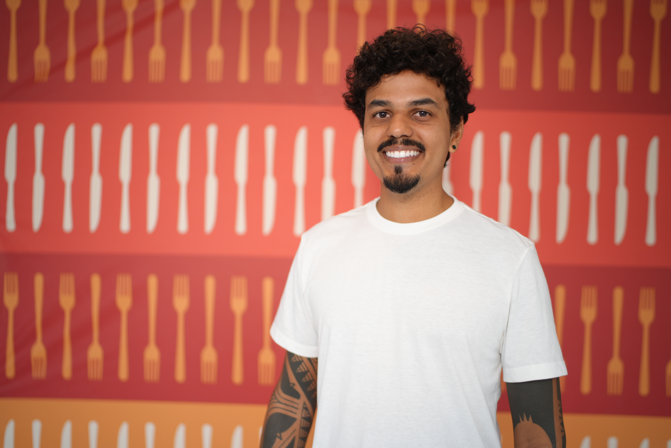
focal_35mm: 35
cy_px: 224
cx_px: 336
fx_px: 652
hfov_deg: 54.4
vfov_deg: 37.9
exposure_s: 1/400
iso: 100
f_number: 1.4
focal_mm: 35
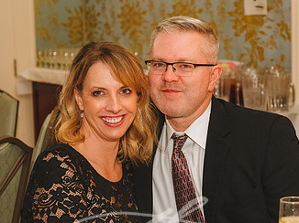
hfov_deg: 20.2
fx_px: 837
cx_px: 190
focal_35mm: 97
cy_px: 121
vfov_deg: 15.2
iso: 3200
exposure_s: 1/160
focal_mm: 50
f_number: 4
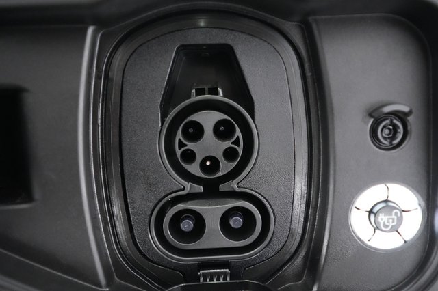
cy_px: 146
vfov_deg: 46.4
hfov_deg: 65.5
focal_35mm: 28
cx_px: 219
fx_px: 340
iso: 10000
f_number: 2.8
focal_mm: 28
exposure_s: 1/60
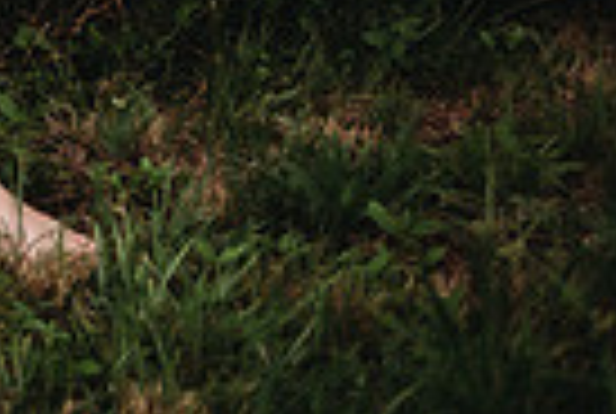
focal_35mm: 169
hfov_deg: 11.0
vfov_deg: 7.8
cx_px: -612
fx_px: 2898
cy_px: -452
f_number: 2.8
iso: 160
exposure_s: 1/400
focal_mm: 40
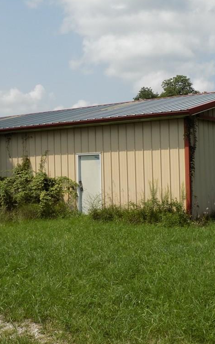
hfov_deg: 26.1
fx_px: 459
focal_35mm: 49
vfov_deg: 41.0
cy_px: 170
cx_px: 159
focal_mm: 6.1
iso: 80
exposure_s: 1/1250
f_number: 3.4
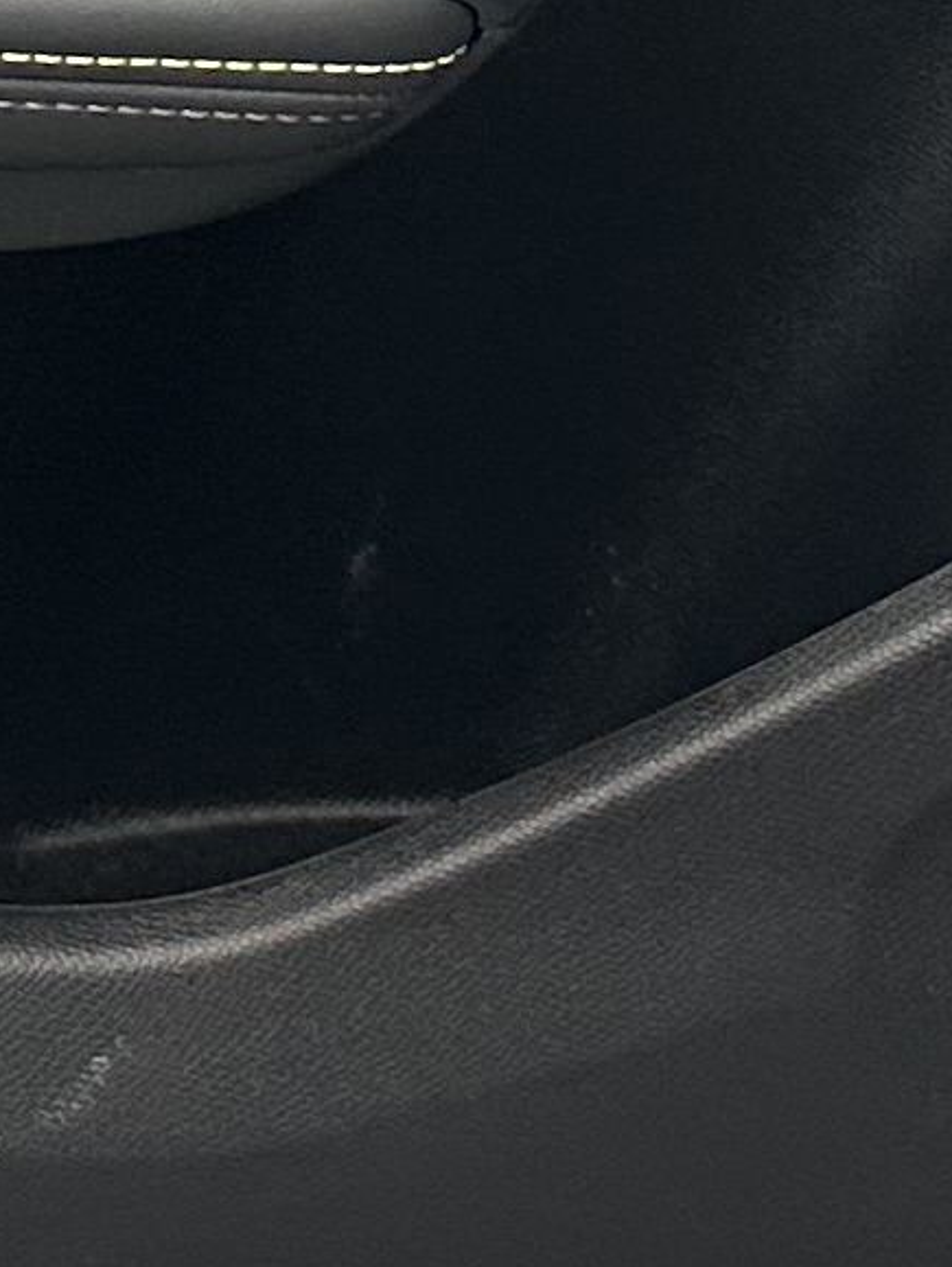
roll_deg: -0.6
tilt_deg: -30.0
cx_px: -709
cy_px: -775
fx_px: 6117
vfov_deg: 11.2
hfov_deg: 8.6
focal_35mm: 167
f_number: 1.78
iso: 160
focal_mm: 6.86
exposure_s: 1/50
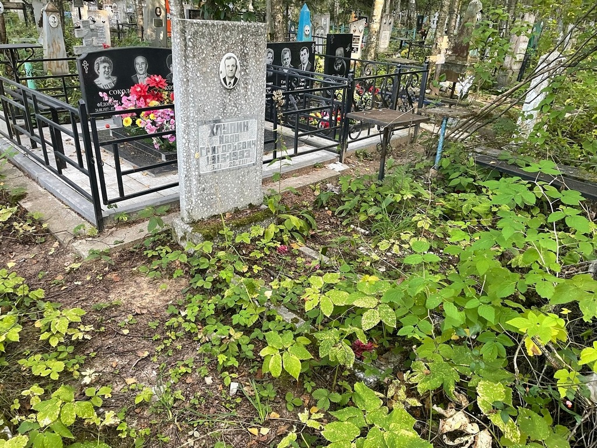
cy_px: 224
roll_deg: -2.4
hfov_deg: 67.3
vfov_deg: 53.1
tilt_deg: -16.7
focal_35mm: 26
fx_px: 448
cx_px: 298
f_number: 1.6
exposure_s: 1/94
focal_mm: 4.2
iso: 125
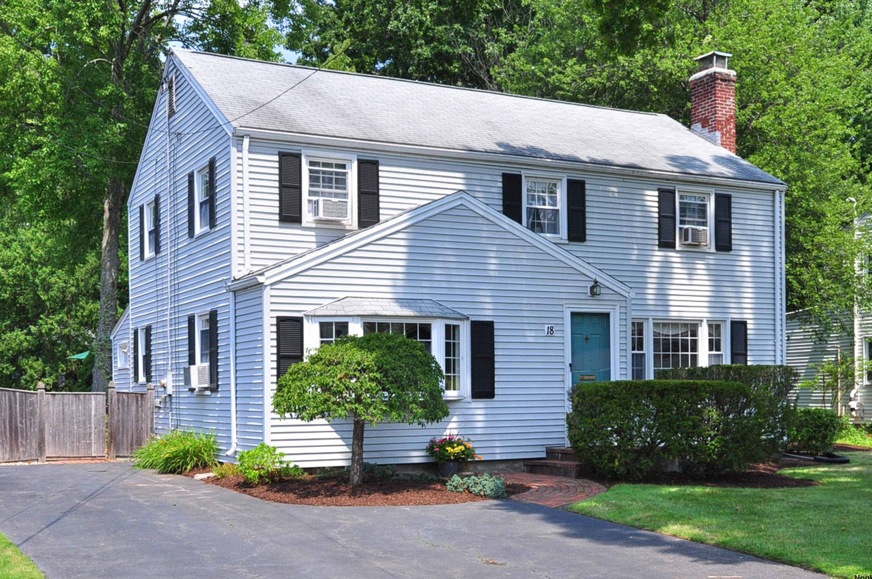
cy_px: 290
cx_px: 436
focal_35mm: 30
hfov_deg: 62.0
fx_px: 726
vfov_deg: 43.5
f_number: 8
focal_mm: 20
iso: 200
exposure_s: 1/400
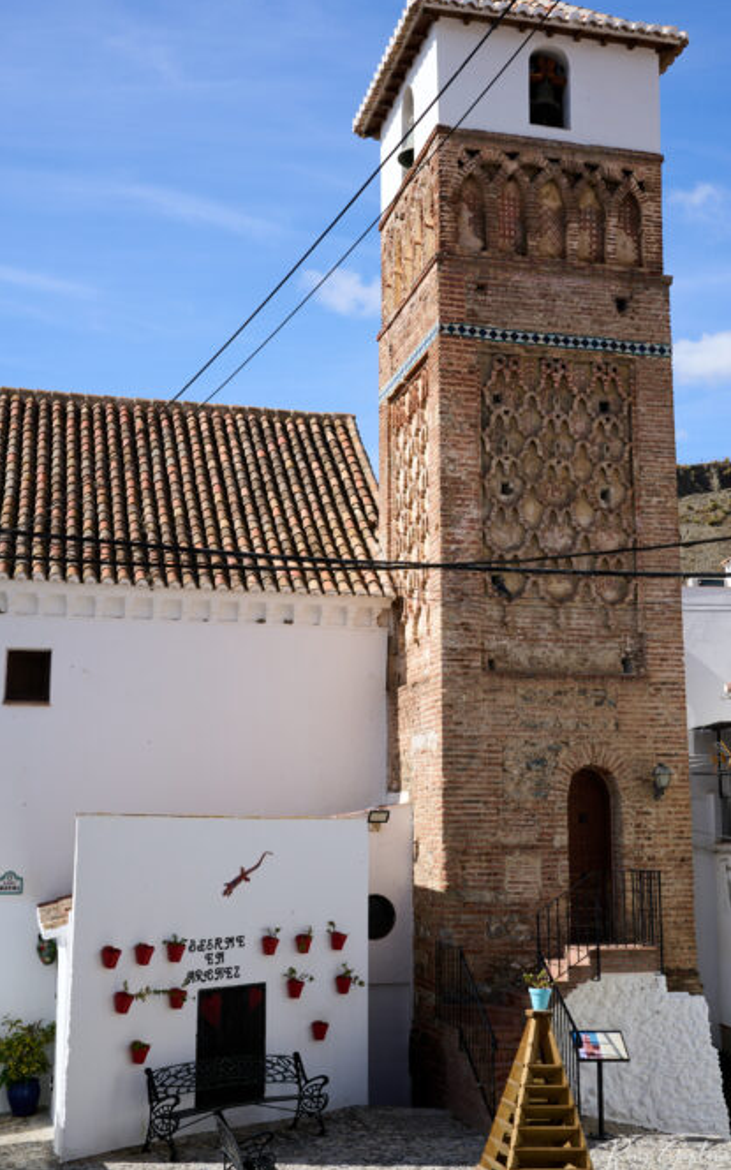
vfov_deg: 46.2
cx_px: 410
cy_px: 566
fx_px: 1371
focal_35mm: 43
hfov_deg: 29.8
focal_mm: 40
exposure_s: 1/200
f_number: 11
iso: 100
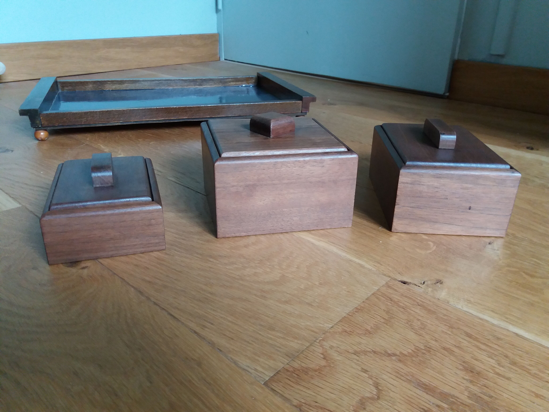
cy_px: 206
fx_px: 444
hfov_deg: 63.4
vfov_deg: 49.7
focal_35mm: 28
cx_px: 274
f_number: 1.9
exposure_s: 1/17
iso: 200
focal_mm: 3.7
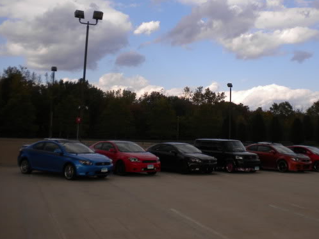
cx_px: 202
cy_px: 95
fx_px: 414
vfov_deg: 32.1
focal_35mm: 45
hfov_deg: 41.7
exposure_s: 1/624
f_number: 4.6
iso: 80
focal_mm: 6.3
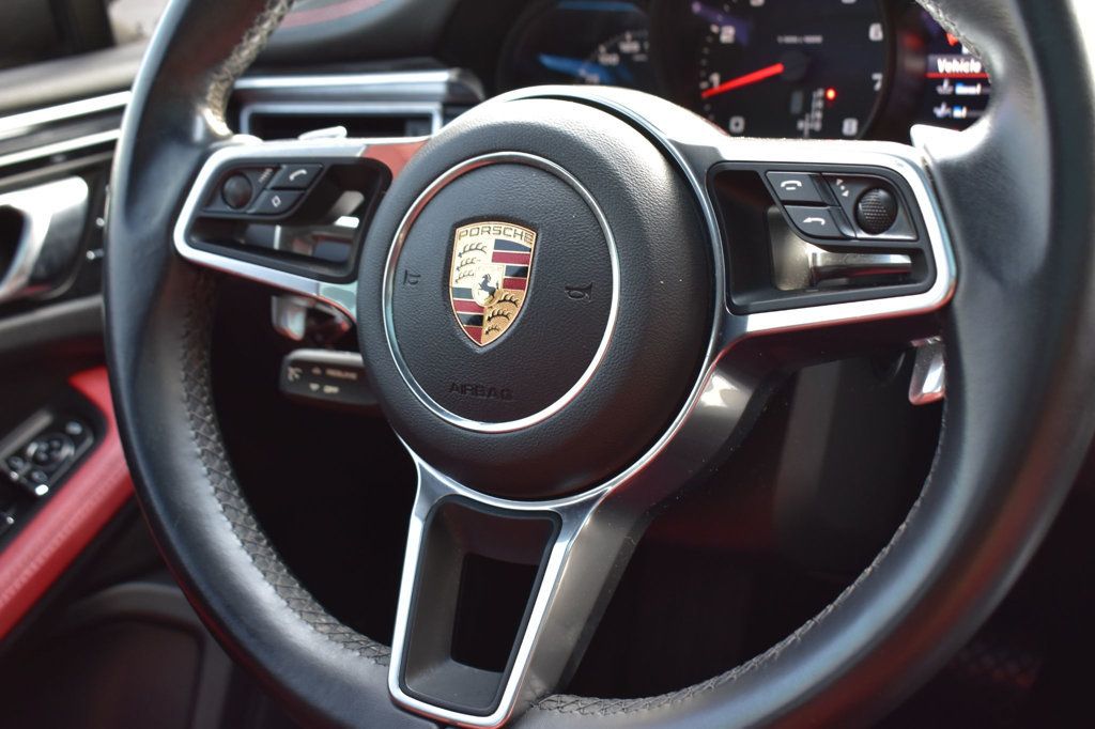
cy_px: 364
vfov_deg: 31.9
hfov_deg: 46.4
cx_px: 548
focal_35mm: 42
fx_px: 1277
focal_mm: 28
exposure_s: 1/15
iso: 640
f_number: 6.3
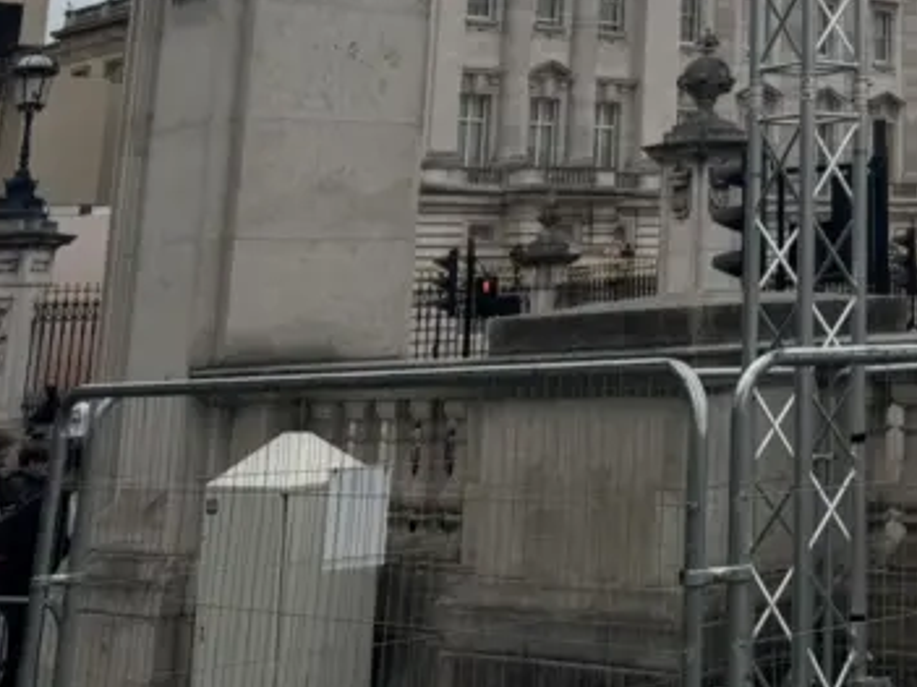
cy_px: -303
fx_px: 1854
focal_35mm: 70
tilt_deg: +17.7
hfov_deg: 25.0
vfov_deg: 18.8
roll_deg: +3.2
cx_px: 1105
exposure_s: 1/10417
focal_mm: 6.76
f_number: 1.78
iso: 80
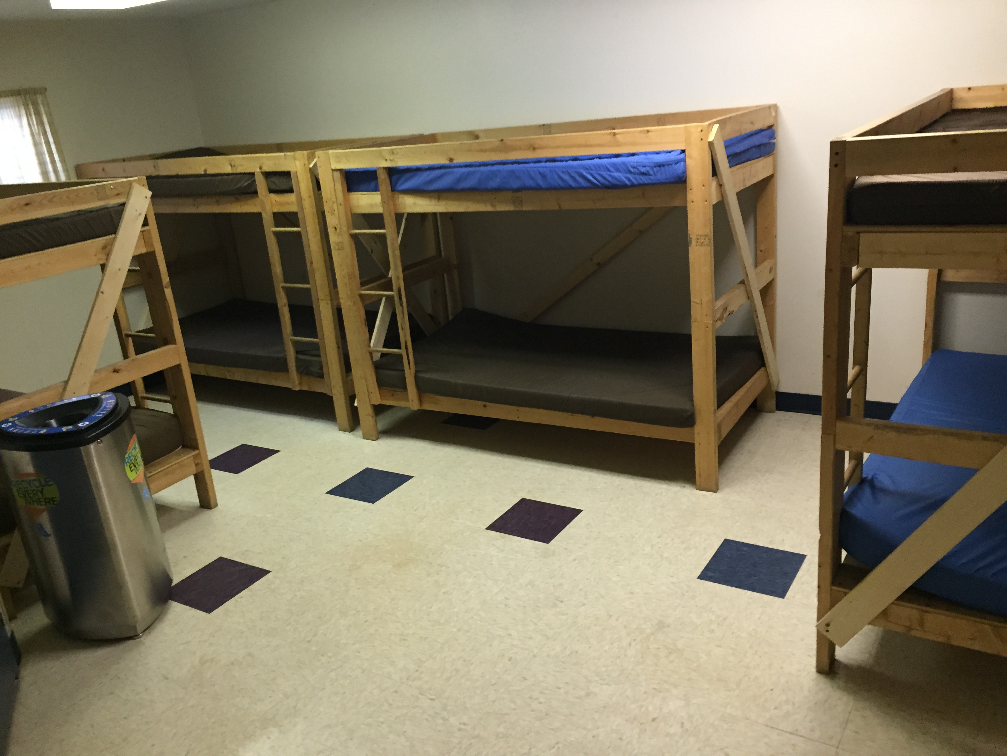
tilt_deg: -17.8
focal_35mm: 29
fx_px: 844
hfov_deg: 61.7
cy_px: 378
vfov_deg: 48.2
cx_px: 504
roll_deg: +6.9
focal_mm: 4.15
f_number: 2.2
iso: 250
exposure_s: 1/24
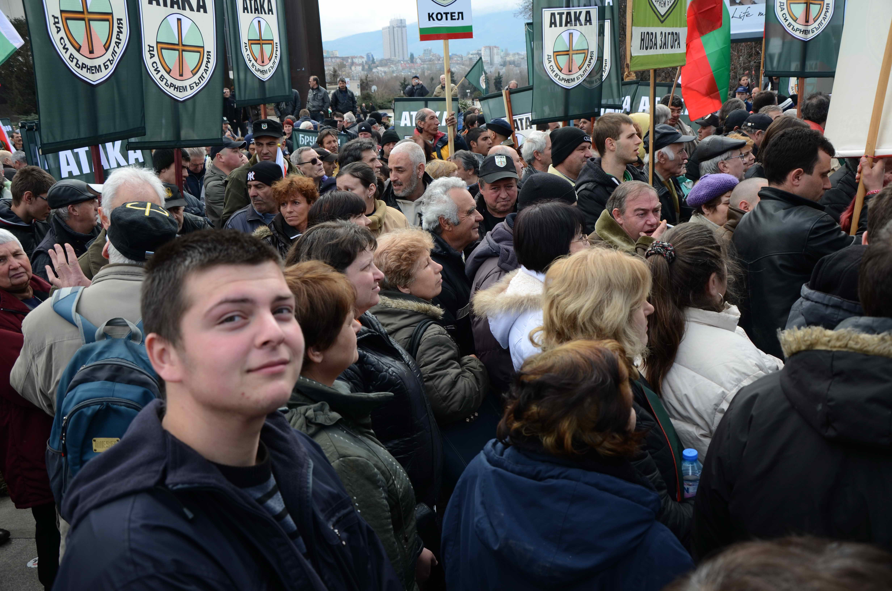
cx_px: 446
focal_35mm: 33
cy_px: 296
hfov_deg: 57.3
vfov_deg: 39.8
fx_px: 816
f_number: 5
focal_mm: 22
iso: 100
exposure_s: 1/160
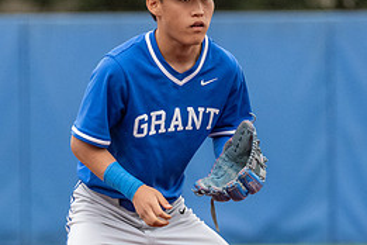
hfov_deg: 1.8
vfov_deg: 1.2
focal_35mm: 1143
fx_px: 11651
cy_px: 259
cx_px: 134
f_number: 5.6
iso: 3600
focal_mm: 360
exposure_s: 1/1000
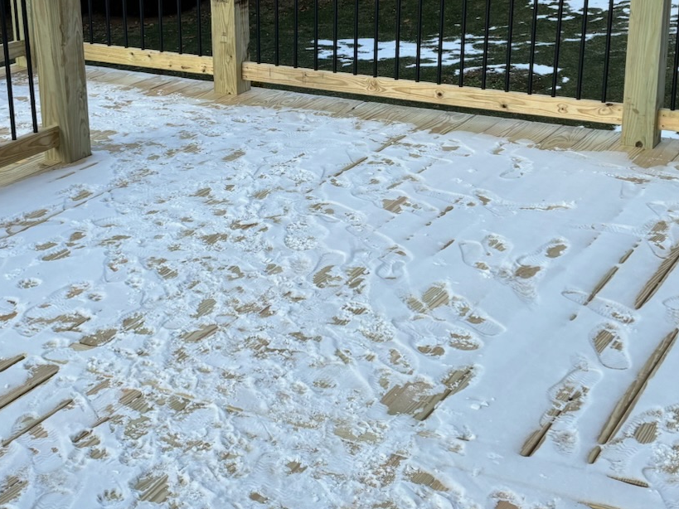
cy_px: 170
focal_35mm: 65
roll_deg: +1.0
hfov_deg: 29.8
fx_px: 1275
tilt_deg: -16.0
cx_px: 313
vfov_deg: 22.5
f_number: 1.6
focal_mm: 5.96
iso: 50
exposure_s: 1/1522
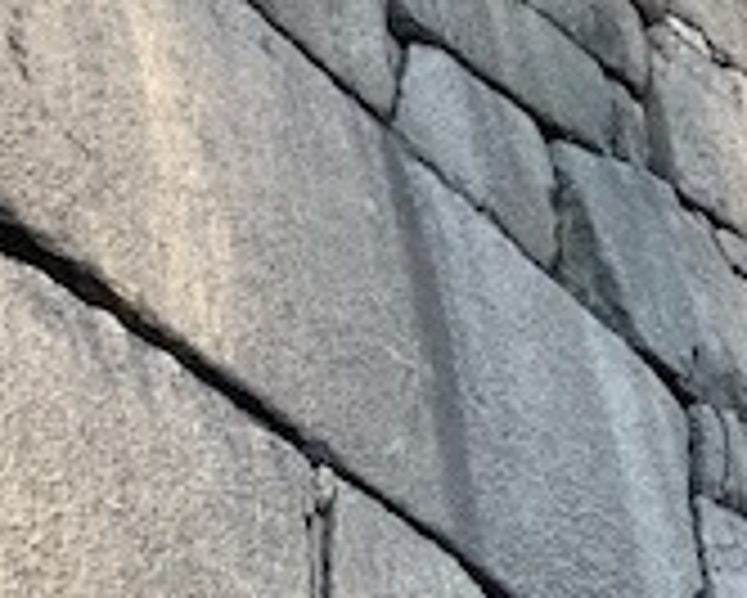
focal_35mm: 98
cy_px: 414
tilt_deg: +19.5
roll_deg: -3.8
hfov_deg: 19.3
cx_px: 608
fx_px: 2168
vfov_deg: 15.7
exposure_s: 1/219
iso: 25
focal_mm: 4.25
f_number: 1.8
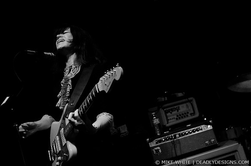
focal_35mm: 45
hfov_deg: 43.7
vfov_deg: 29.7
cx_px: 126
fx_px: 313
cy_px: 83
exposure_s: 1/200
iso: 2000
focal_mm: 30
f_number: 2.8
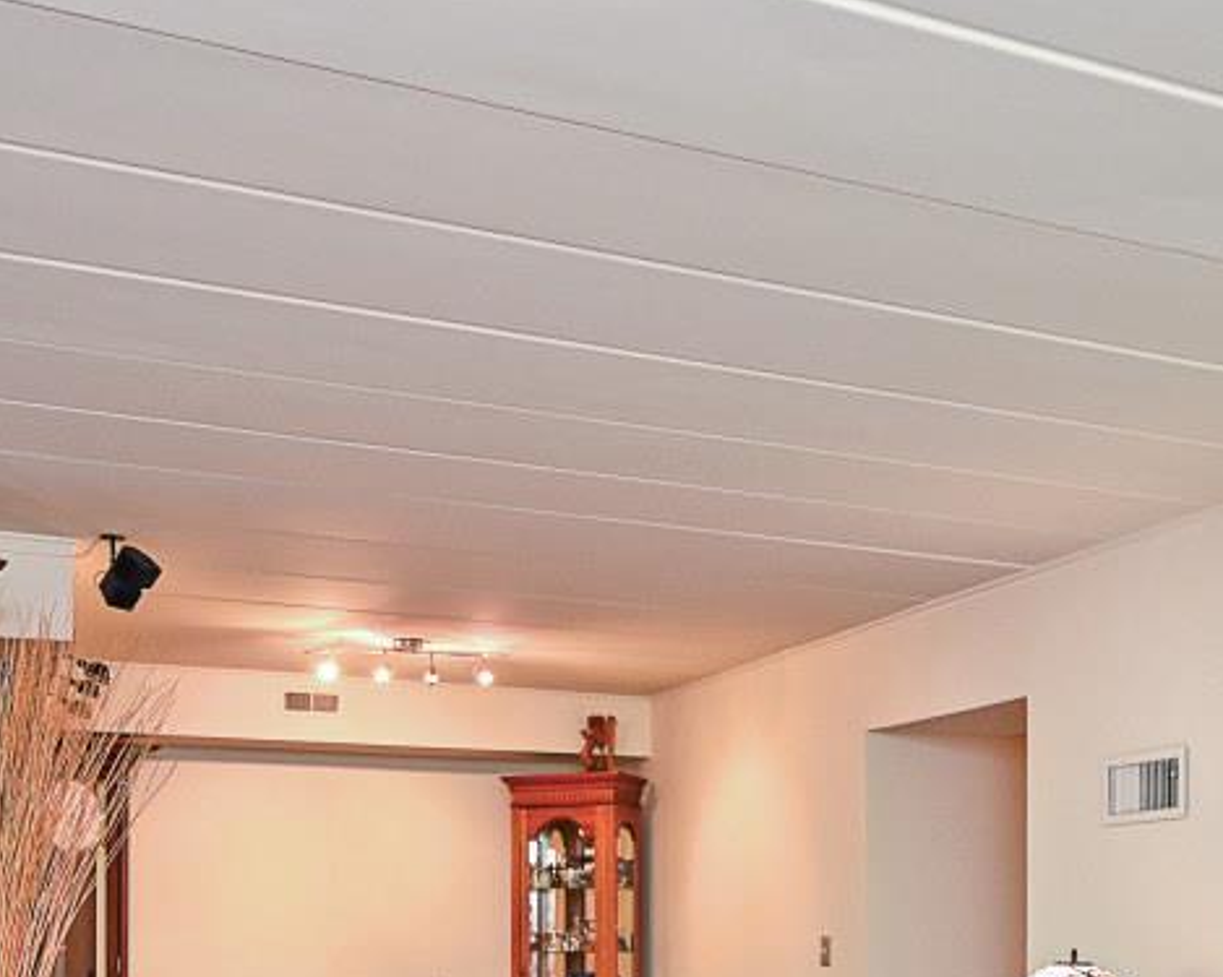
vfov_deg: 32.1
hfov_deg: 42.5
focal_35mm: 44
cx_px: 613
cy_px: 956
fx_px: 1574
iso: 640
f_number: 4
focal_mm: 14.5
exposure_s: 1/60
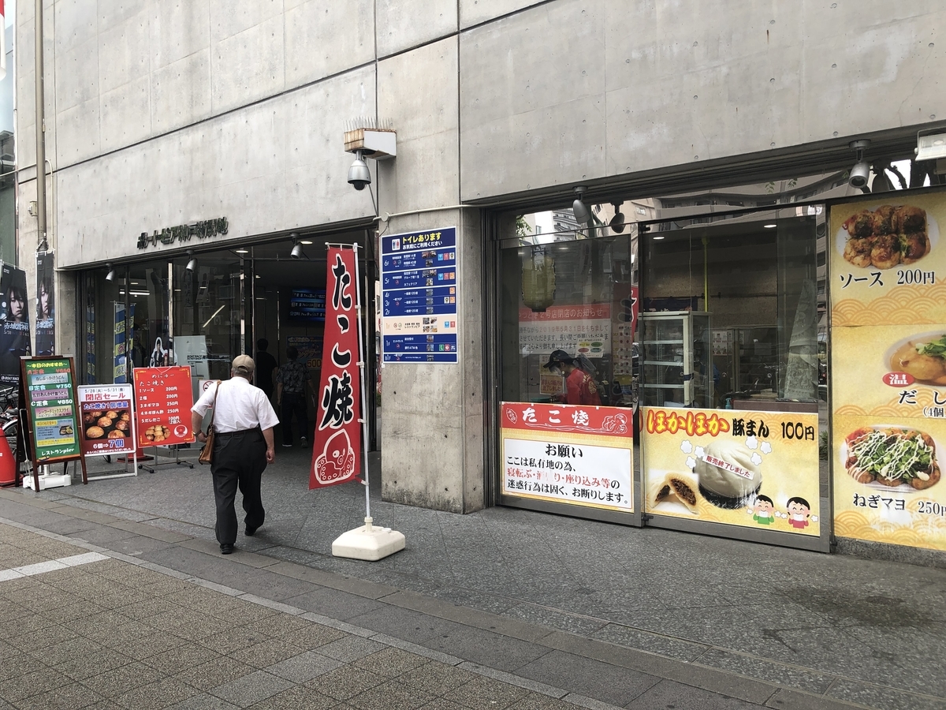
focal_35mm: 28
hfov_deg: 63.4
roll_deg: +0.4
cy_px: 355
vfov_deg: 49.7
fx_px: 765
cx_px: 473
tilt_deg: -0.7
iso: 20
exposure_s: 1/151
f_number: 1.8
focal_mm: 3.99
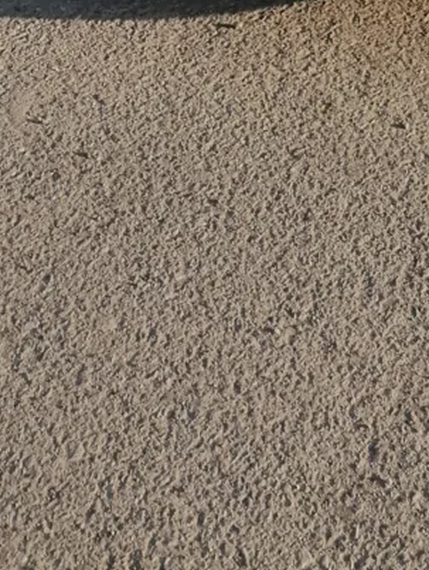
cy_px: -344
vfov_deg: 18.9
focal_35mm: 88
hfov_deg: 16.4
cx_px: 462
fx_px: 1452
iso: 50
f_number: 1.8
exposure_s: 1/935
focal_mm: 3.96
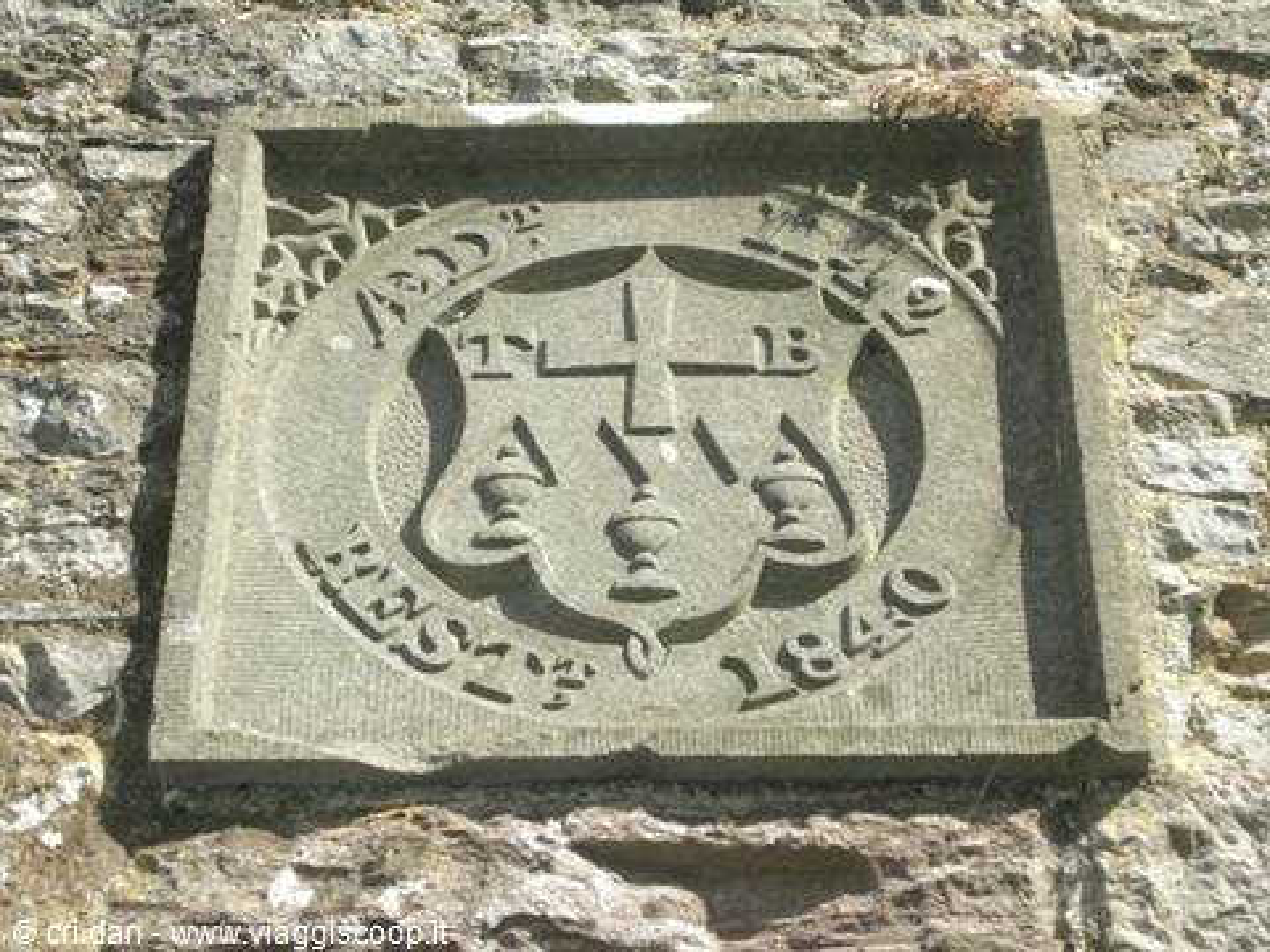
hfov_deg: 16.8
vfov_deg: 12.7
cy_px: 476
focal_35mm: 117
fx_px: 4293
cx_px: 635
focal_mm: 24.5
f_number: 5.1
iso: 86
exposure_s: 1/225
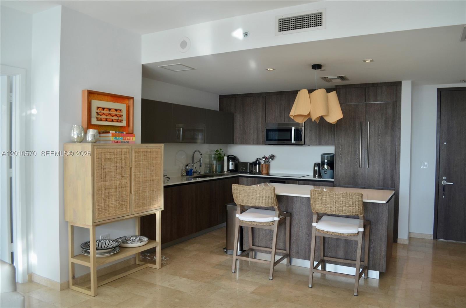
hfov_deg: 67.5
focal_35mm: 27
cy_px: 154
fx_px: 349
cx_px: 233
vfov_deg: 47.7
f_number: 5
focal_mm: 18
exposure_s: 1/100
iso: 400
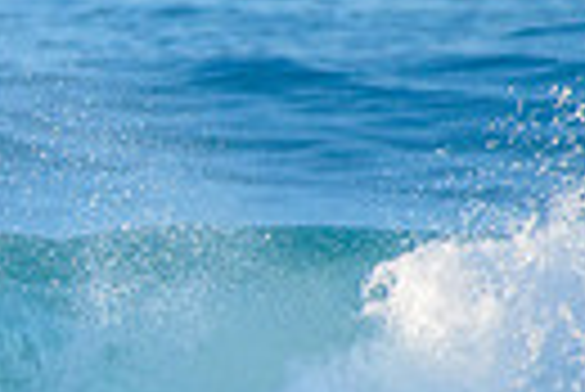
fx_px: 36261
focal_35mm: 2229
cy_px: 408
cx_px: -608
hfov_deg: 0.9
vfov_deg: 0.6
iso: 720
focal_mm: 500
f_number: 5.6
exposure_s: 1/2000
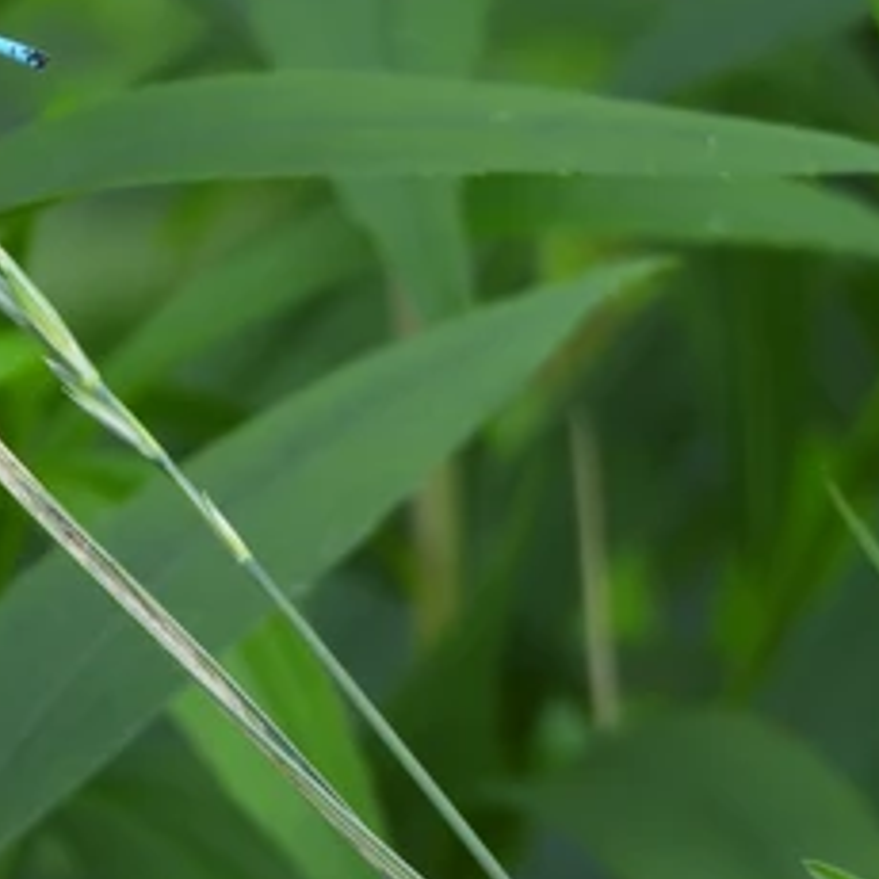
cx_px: -168
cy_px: -27
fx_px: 49500
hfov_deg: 1.0
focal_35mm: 1723
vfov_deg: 1.0
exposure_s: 1/60
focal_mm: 125
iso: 100
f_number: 5.6
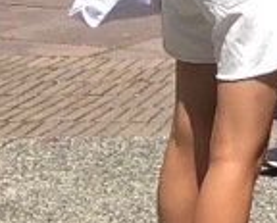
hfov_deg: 7.7
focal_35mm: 227
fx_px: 1866
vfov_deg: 6.4
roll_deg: -0.5
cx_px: 750
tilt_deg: +2.9
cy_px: -352
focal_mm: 3.99
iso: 20
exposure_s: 1/1171
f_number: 1.8
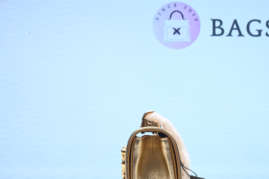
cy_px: 128
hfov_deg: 33.2
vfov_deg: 22.5
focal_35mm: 60
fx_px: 448
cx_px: 175
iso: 100
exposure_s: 1/2
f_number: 16
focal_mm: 41
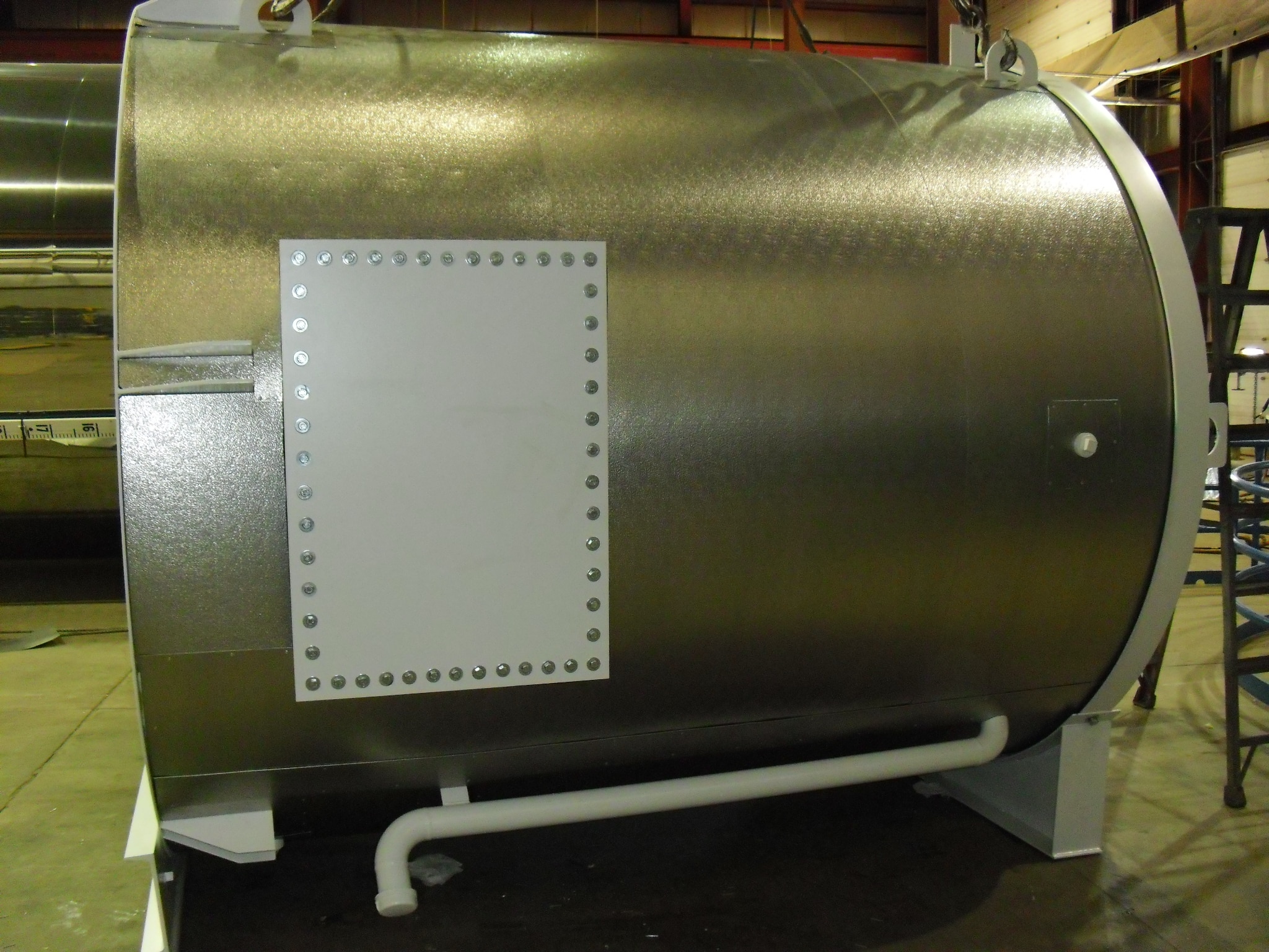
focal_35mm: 36
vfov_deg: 39.7
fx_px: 1320
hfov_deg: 51.4
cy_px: 476
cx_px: 634
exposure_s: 1/60
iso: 400
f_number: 3.1
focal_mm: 6.3
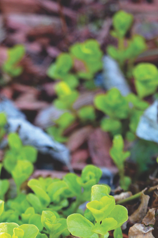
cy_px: 238
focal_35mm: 144
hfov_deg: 9.5
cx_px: 14
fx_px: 950
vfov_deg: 14.0
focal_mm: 45
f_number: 5.6
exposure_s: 1/125
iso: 400
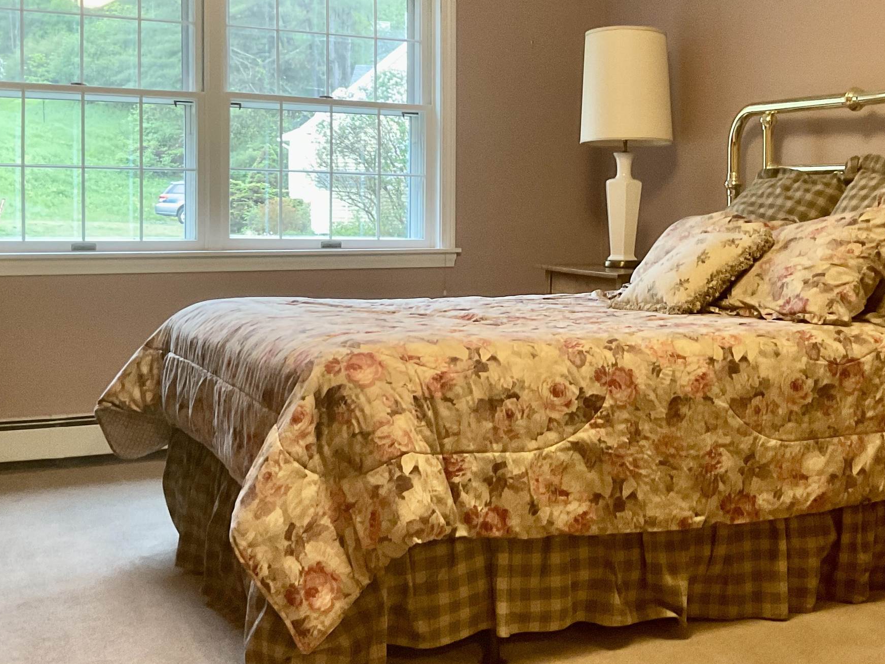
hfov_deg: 36.8
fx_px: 1304
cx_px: 641
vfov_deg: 28.4
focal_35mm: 51
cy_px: 240
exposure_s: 1/40
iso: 200
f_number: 1.8
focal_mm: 3
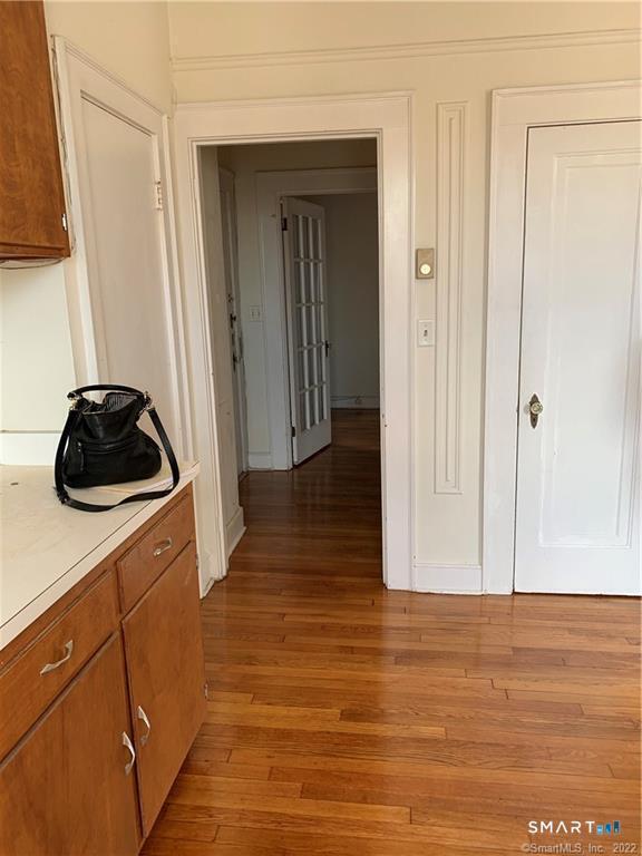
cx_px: 321
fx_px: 643
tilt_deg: -10.2
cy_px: 428
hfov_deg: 53.1
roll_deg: +2.8
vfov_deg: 67.3
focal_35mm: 26
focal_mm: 4.25
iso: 80
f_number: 1.8
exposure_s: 1/121
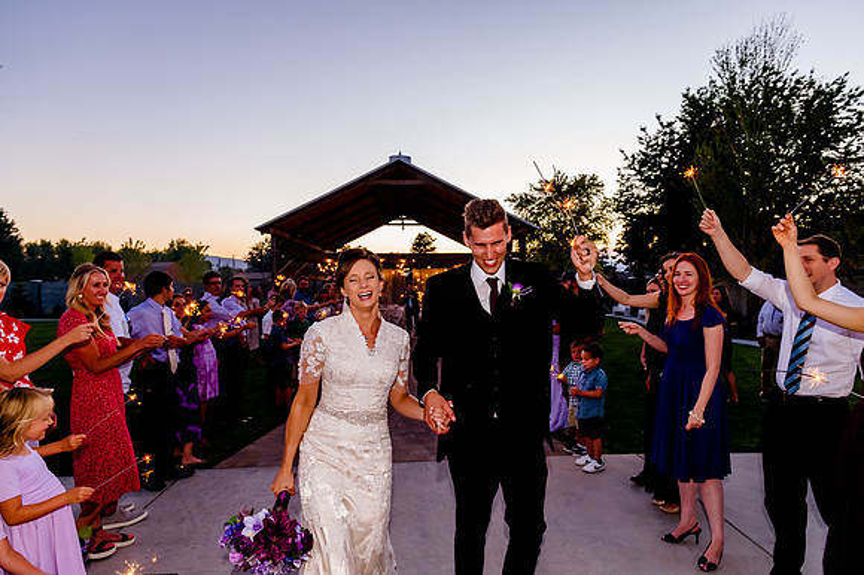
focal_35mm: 24
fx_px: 584
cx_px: 430
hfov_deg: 73.0
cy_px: 288
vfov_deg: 52.4
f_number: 5
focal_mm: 24
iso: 1600
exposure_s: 1/200
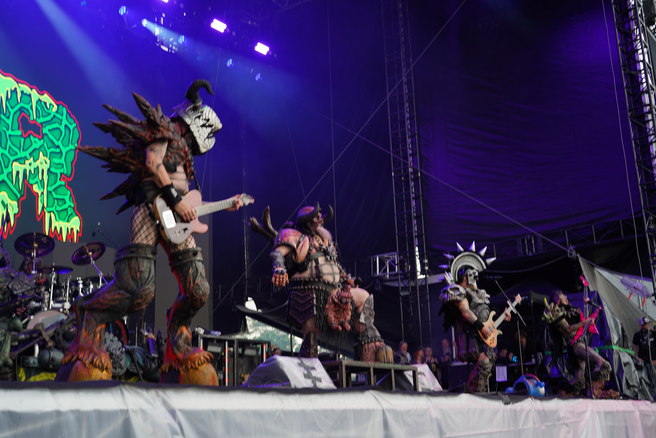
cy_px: 219
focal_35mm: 41
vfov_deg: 32.6
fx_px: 747
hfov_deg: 47.4
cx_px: 328
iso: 100
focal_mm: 41
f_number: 4.5
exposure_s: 1/60
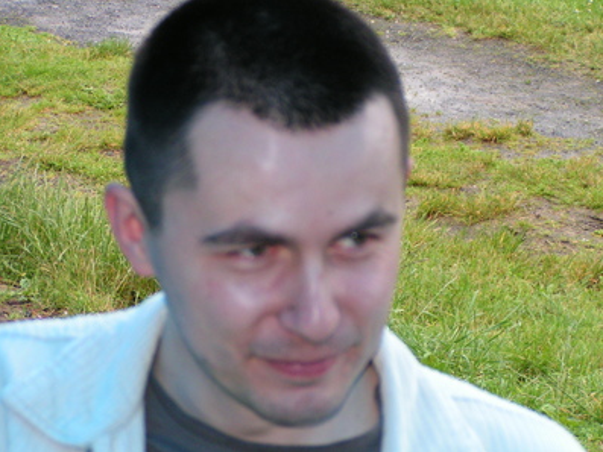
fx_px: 2196
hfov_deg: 15.6
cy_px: 226
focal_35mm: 126
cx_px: 302
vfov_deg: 11.8
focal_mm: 19.1
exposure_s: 1/125
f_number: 3.5
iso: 200
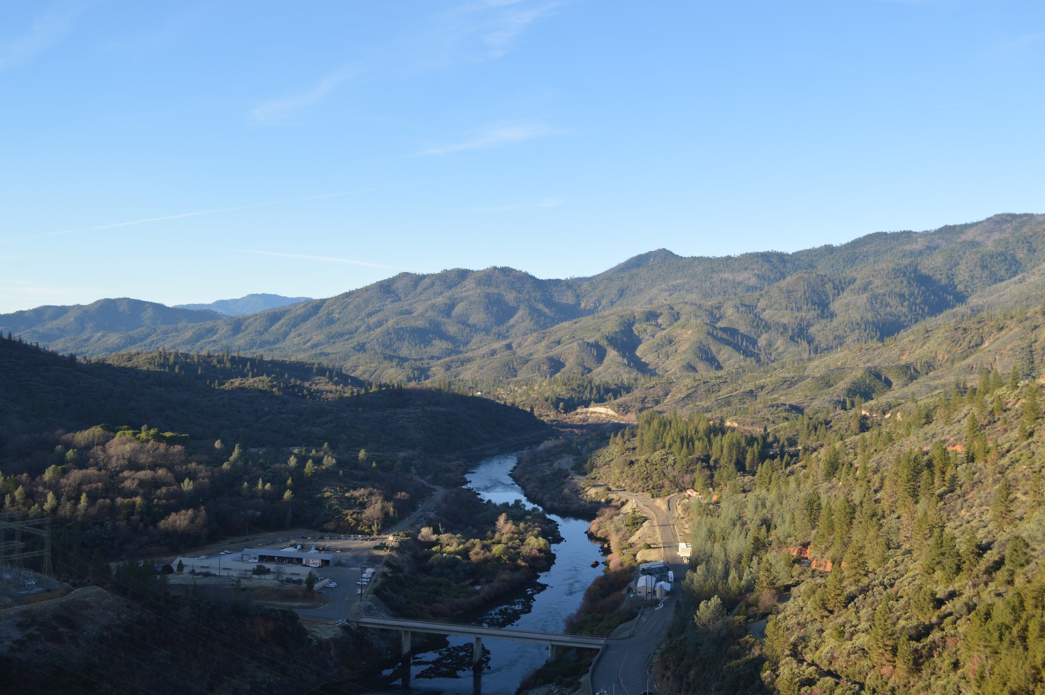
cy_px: 348
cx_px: 522
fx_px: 957
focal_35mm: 33
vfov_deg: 39.9
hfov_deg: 57.3
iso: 100
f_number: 5.6
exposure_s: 1/200
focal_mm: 22
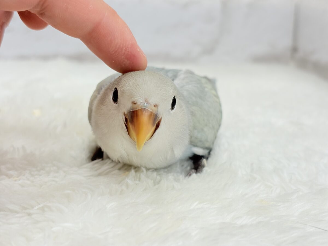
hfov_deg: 36.8
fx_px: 493
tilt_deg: -15.2
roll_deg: -0.4
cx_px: 164
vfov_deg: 28.0
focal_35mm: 52
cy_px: 123
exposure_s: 1/100
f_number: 1.6
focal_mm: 5.96
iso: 64
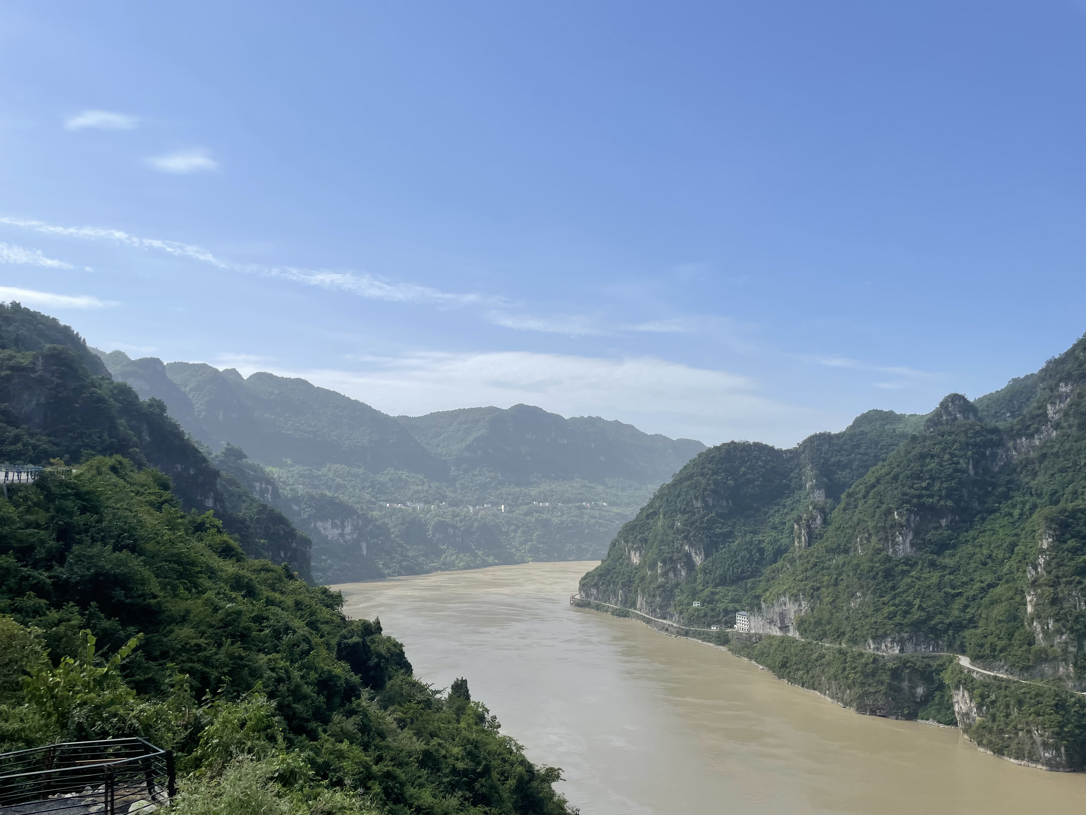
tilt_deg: +8.8
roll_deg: -0.2
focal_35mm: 26
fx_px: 816
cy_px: 408
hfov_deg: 67.3
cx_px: 543
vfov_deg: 53.1
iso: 32
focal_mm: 4.2
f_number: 1.6
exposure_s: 1/4132
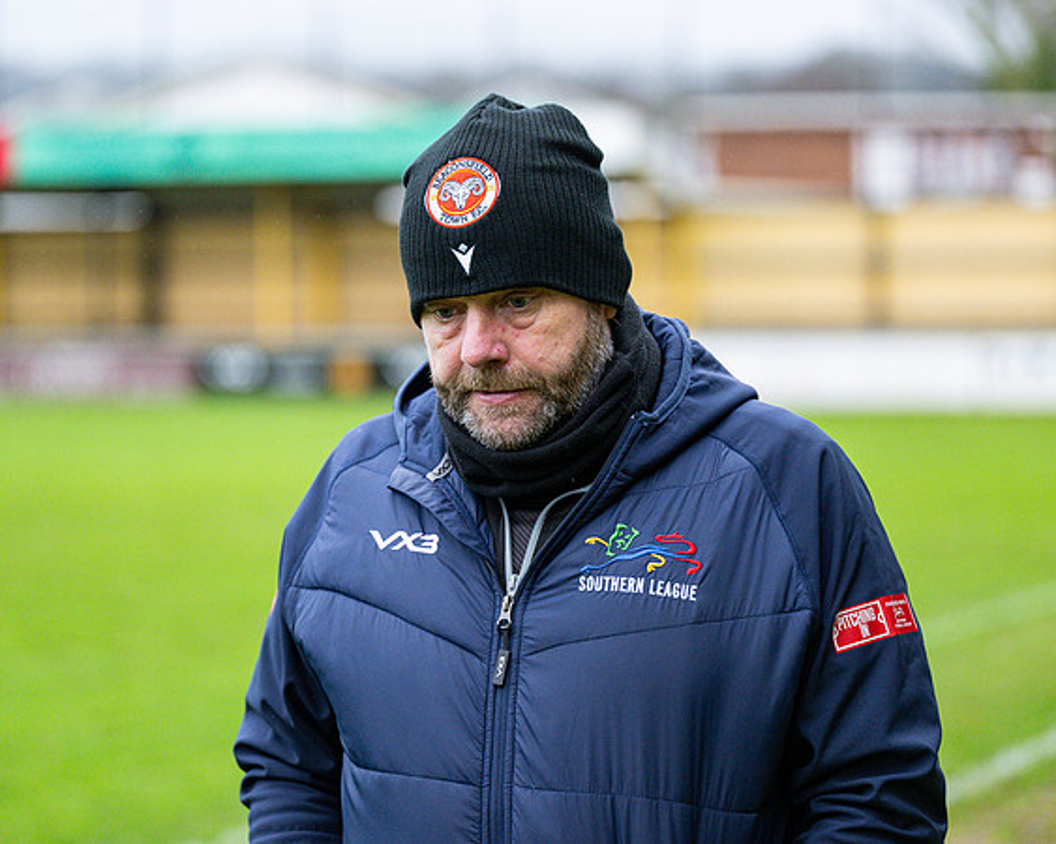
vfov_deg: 13.0
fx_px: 3694
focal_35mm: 118
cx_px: 574
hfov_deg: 16.3
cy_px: 422
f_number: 2.8
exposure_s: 1/1600
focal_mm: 105
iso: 2000
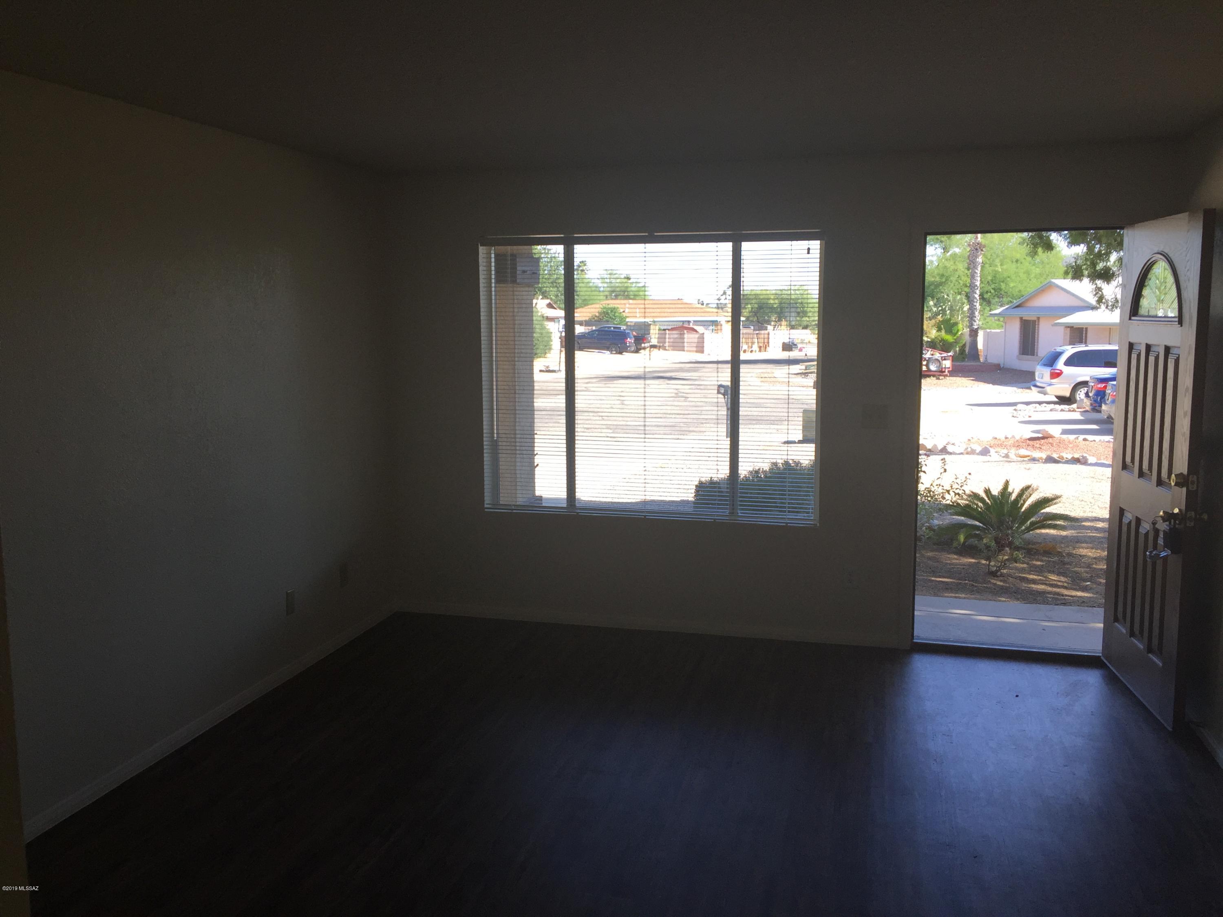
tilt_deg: -8.0
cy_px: 458
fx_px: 1025
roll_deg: -0.6
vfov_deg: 48.2
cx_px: 612
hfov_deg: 61.7
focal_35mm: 29
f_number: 2.2
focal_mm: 4.15
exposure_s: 1/267
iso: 32
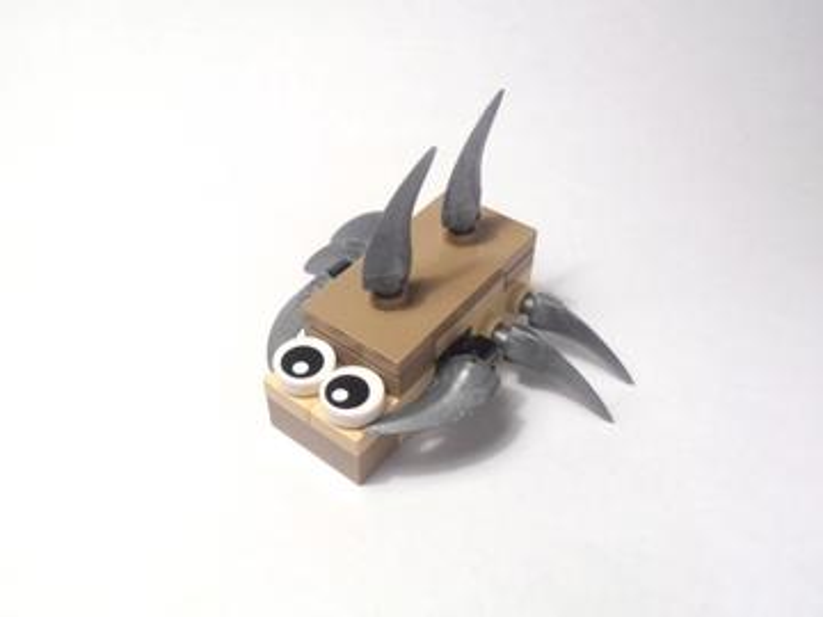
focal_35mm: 37
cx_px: 412
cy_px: 308
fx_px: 880
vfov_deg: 38.7
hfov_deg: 50.1
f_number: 3.9
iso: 80
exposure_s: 1/60
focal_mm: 6.61
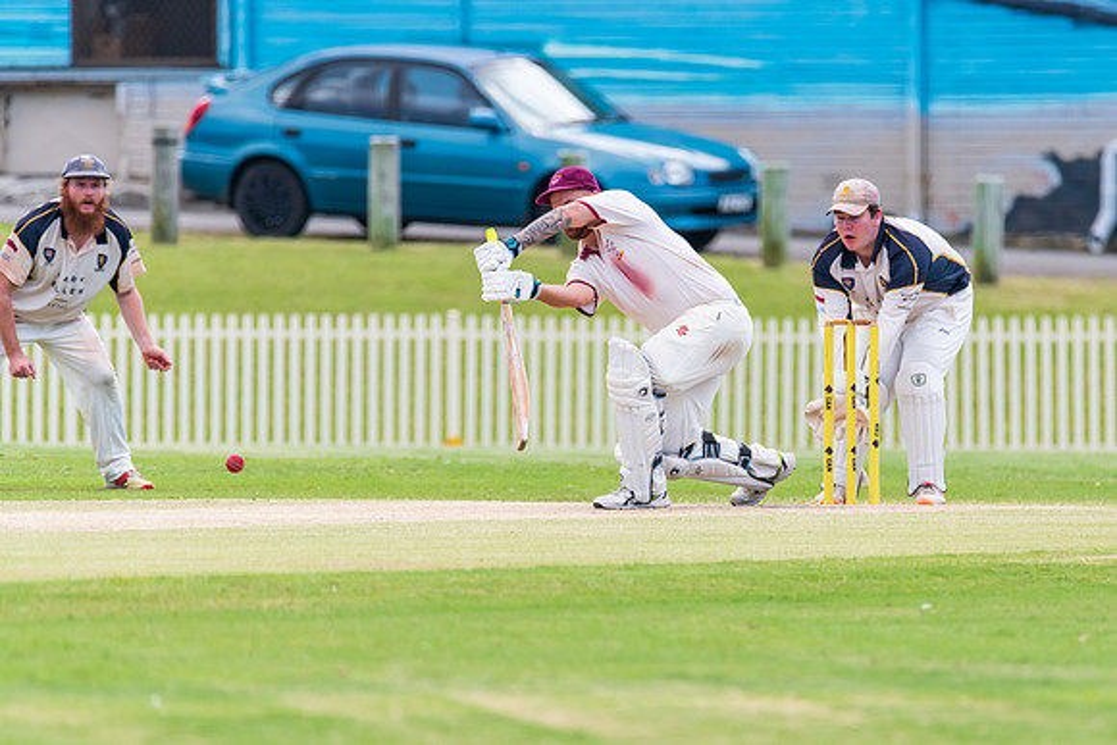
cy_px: 397
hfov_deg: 2.9
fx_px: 22436
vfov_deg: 1.9
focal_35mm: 723
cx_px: 673
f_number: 6.3
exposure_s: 1/1000
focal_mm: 600
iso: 640
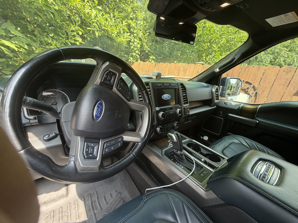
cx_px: 149
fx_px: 121
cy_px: 112
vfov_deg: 85.7
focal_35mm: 14
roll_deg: -13.2
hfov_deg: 102.1
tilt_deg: -11.2
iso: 100
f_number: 2.2
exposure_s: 1/121
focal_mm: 2.22
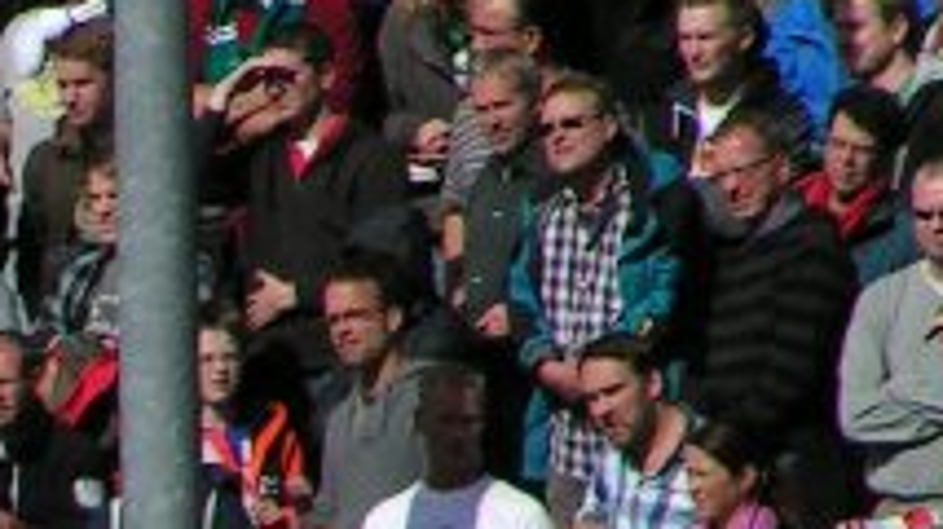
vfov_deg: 0.8
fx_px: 38728
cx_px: -705
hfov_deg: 1.4
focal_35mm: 1550
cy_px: 736
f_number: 6.3
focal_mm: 58
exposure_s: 1/1000
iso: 50
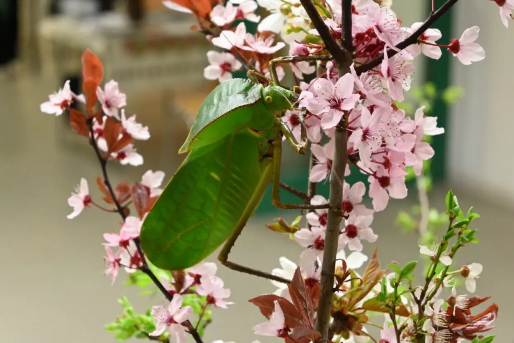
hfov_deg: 27.0
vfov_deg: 18.2
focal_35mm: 75
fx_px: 1071
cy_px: 172
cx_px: 257
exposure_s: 1/80
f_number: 6.3
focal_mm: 50
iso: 3200
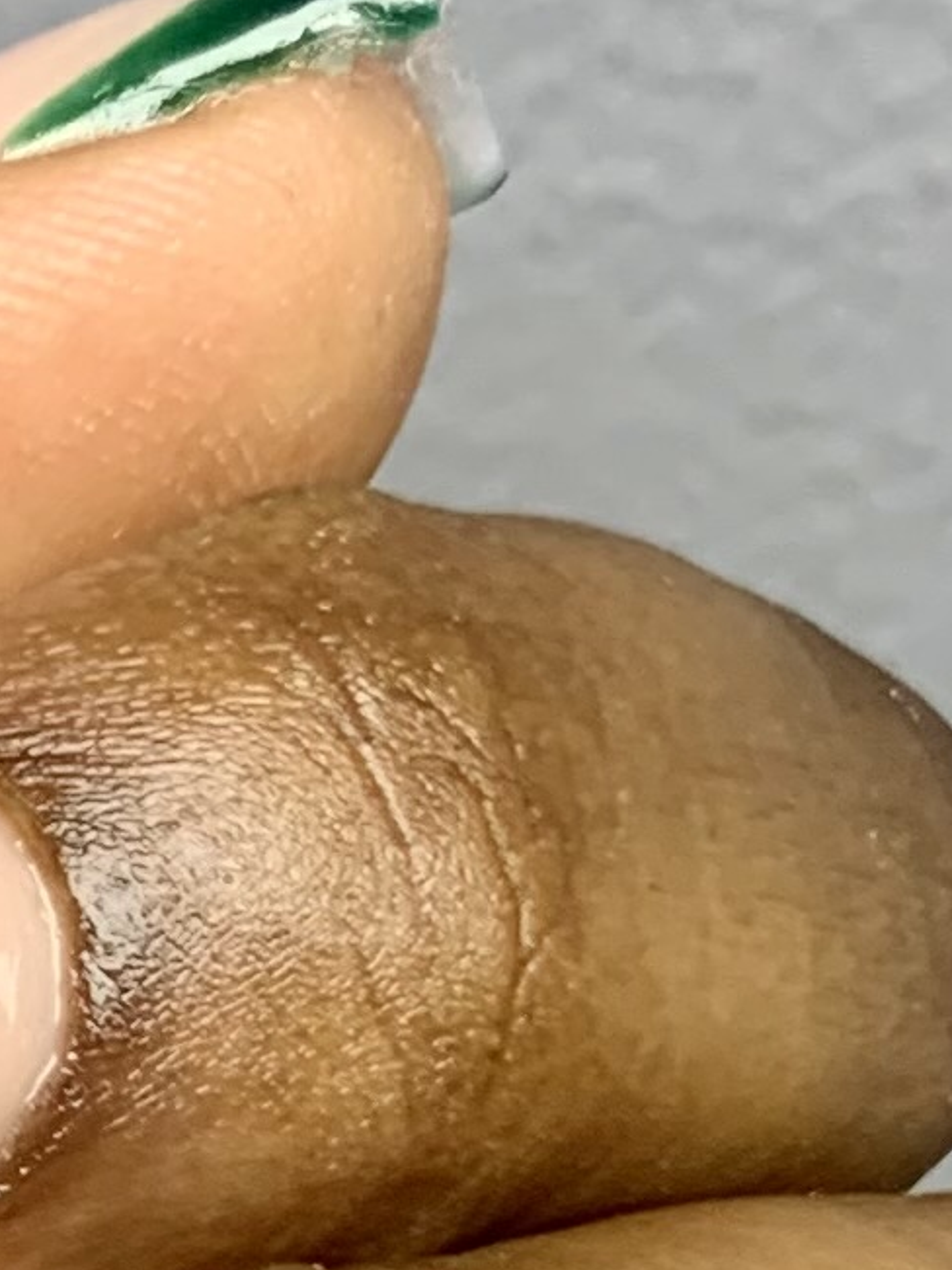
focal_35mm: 161
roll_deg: -2.2
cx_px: -1432
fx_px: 5906
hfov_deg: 8.4
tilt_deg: -23.5
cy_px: 2323
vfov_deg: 11.4
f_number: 1.8
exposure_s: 1/121
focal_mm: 4.25
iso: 40
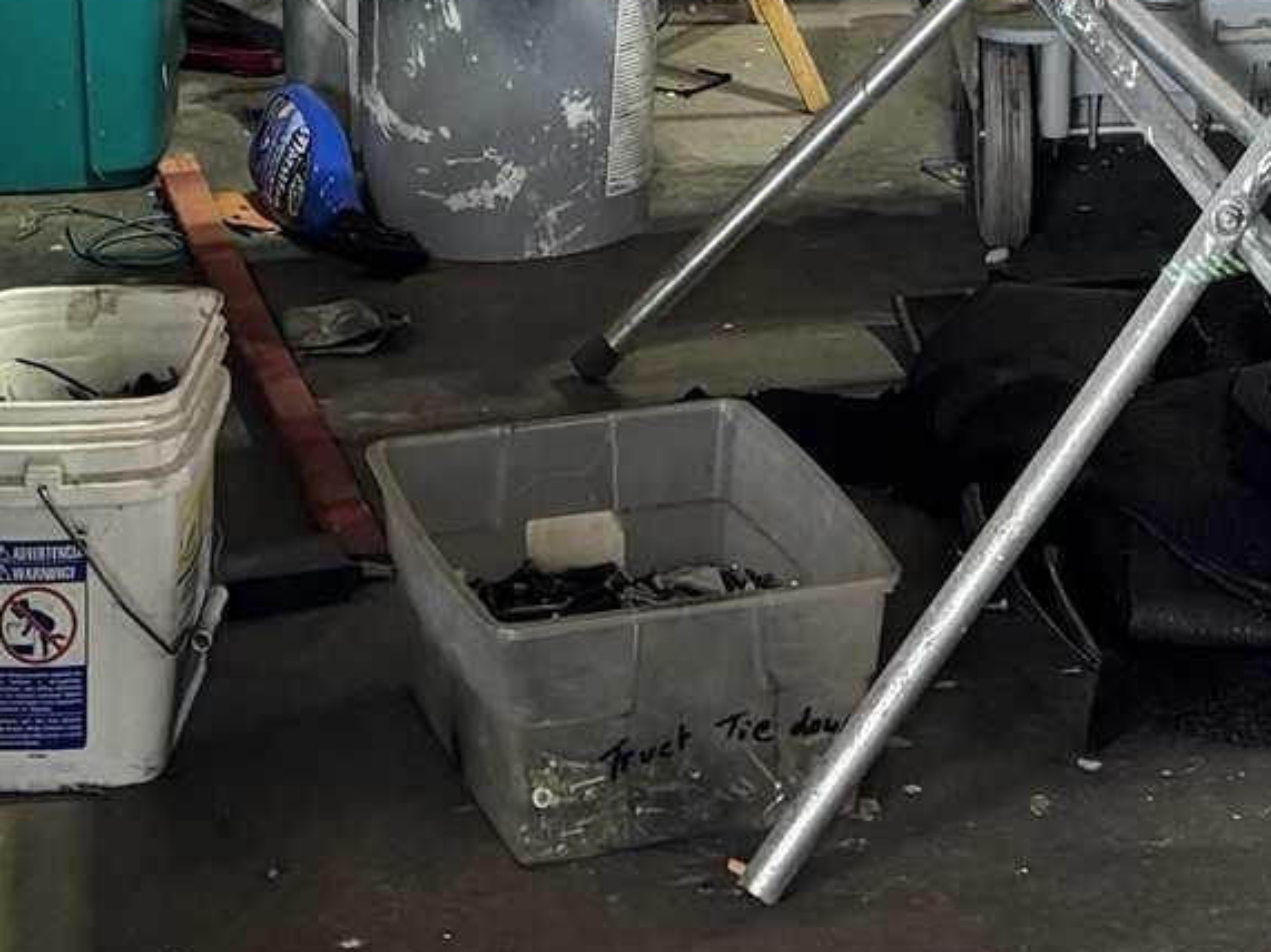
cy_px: -1528
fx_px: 5139
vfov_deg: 9.2
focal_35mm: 140
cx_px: 1137
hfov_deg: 14.0
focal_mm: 5.96
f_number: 1.6
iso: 125
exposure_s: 1/60
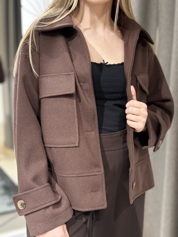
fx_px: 329
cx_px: 89
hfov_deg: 30.3
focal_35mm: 48
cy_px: 118
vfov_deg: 39.7
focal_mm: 6.86
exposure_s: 1/50
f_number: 1.78
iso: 160
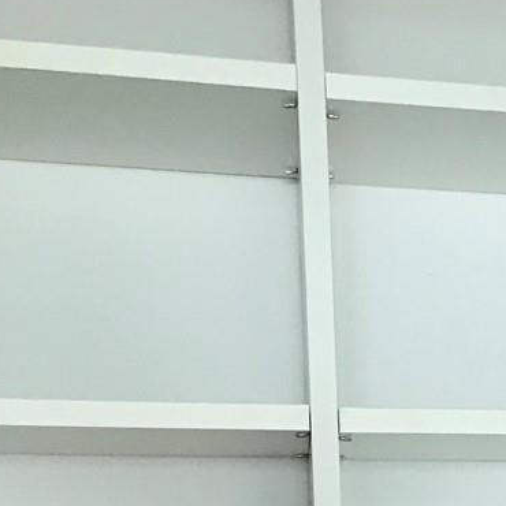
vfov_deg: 15.3
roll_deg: +0.6
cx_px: 990
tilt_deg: -5.1
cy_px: 715
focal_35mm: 107
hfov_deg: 13.9
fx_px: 1770
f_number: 1.8
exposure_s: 1/24
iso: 40
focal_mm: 3.99
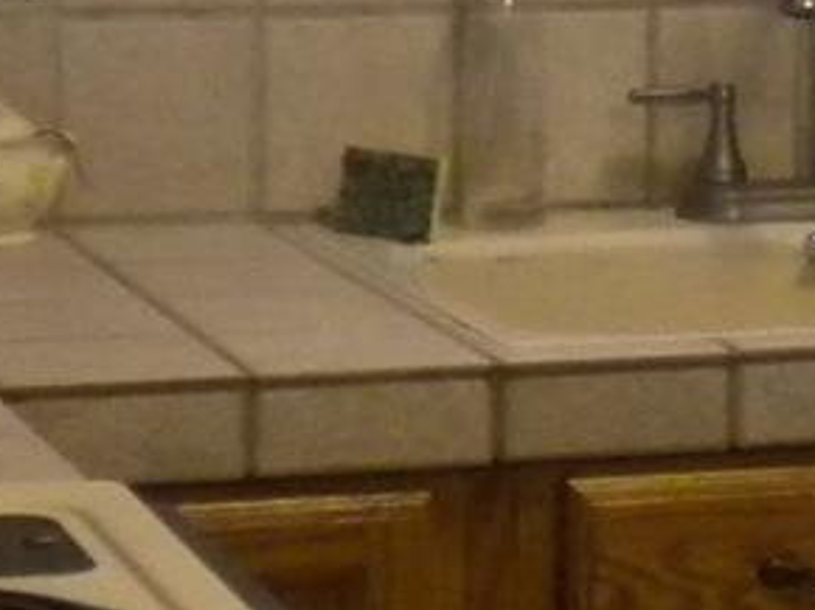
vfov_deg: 8.1
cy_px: -11
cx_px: 717
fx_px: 4258
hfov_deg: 10.9
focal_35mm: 181
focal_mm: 6.3
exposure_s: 1/30
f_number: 3.1
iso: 400
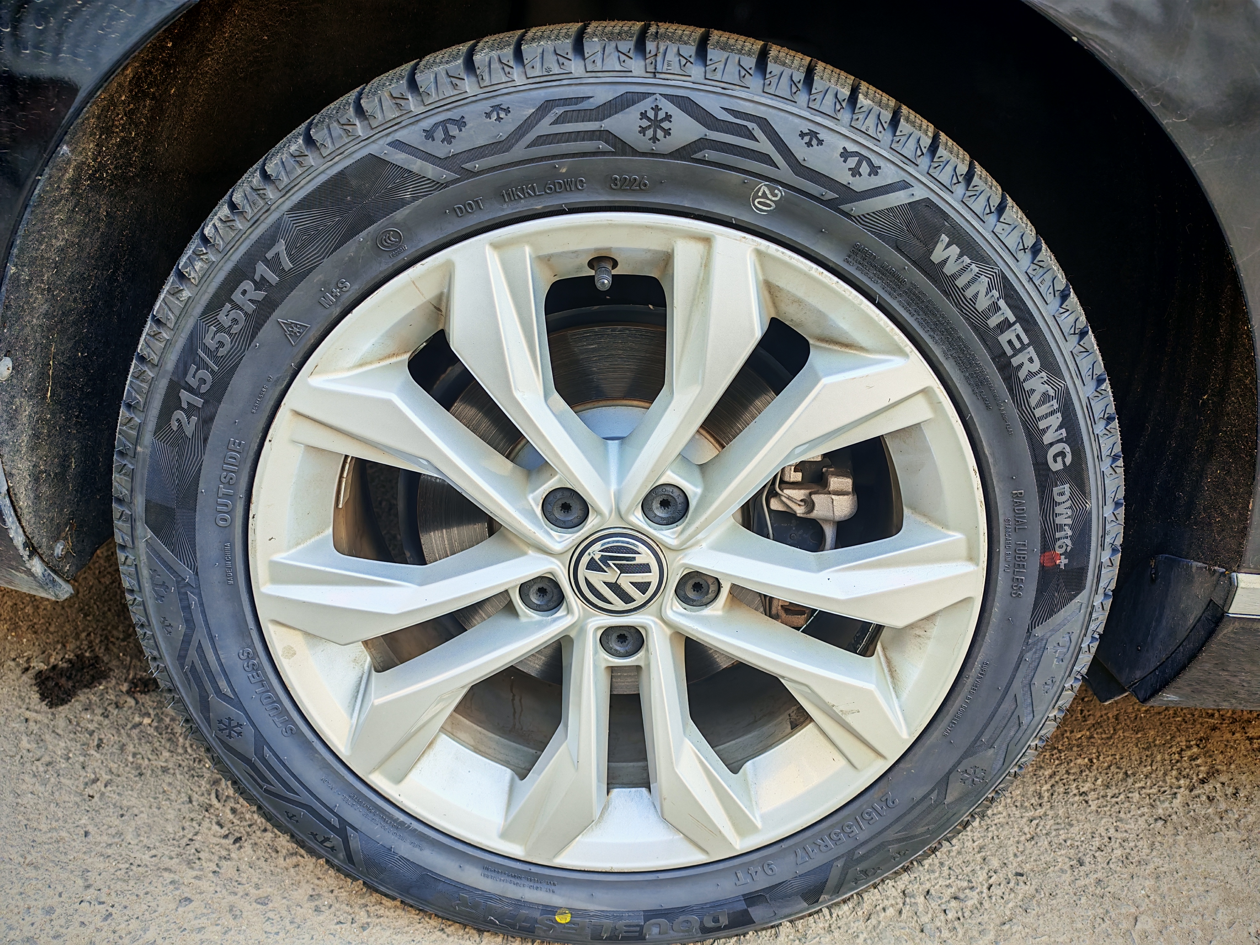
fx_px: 983
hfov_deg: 65.3
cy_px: 472
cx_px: 630
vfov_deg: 51.4
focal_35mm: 27
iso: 100
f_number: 1.9
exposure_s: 1/100
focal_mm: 6.12
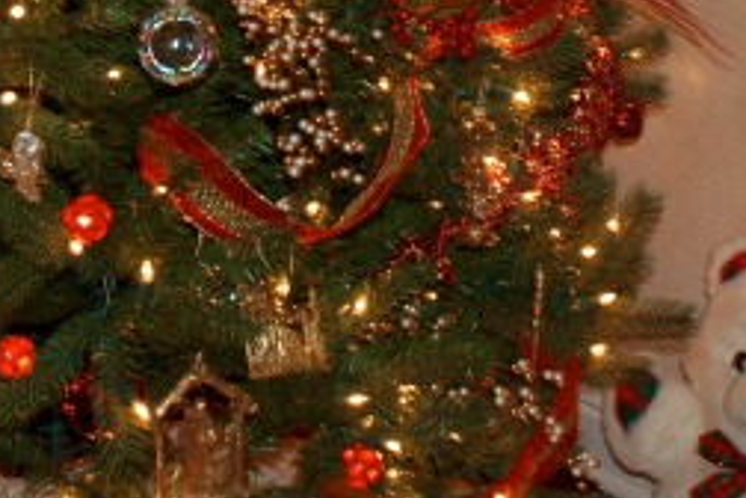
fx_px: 2569
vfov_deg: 10.8
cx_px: 438
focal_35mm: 124
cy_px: -179
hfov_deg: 16.5
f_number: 4
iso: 100
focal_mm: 26
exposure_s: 1/8
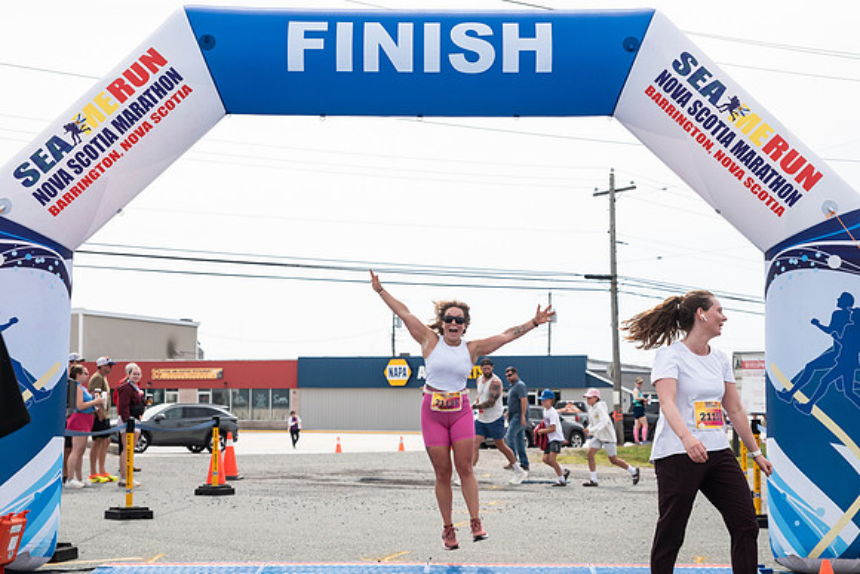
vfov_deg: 20.9
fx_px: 1554
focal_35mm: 65
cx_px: 461
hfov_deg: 30.9
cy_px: 313
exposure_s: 1/3200
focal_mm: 52
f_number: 4
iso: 800
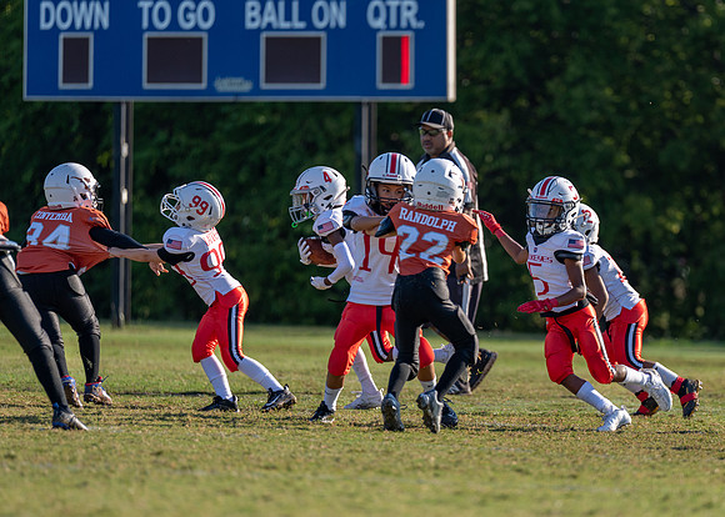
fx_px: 6198
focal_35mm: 301
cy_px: 298
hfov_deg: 6.7
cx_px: 542
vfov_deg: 4.8
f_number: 2.8
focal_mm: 200
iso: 100
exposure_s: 1/1600
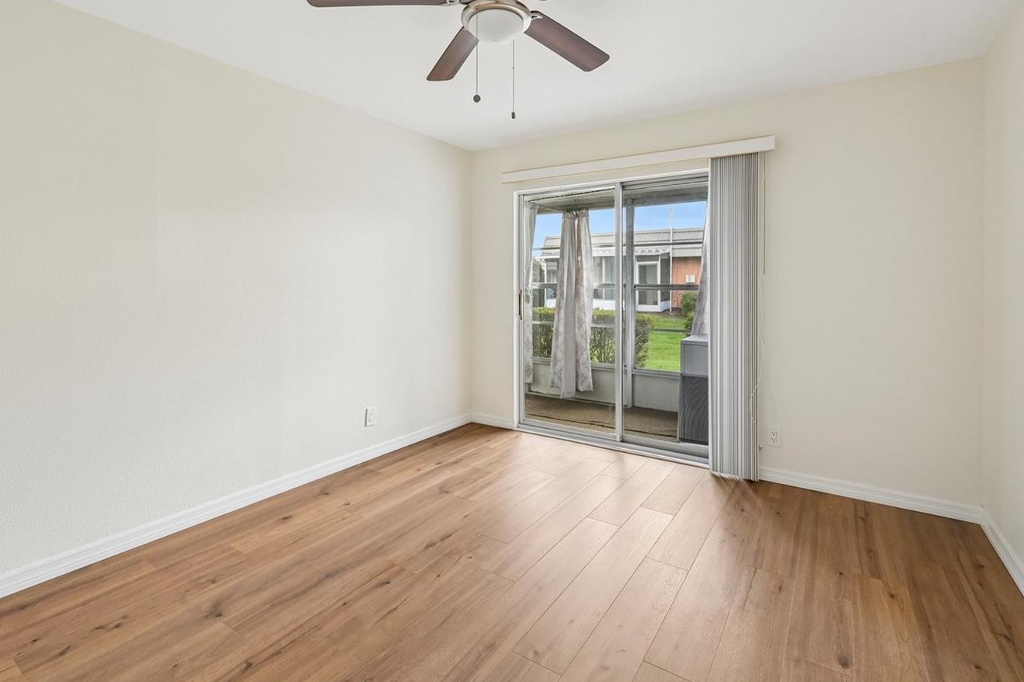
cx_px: 510
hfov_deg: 93.3
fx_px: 483
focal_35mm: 17
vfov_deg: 69.9
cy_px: 286
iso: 400
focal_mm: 14
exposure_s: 1/50
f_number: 8
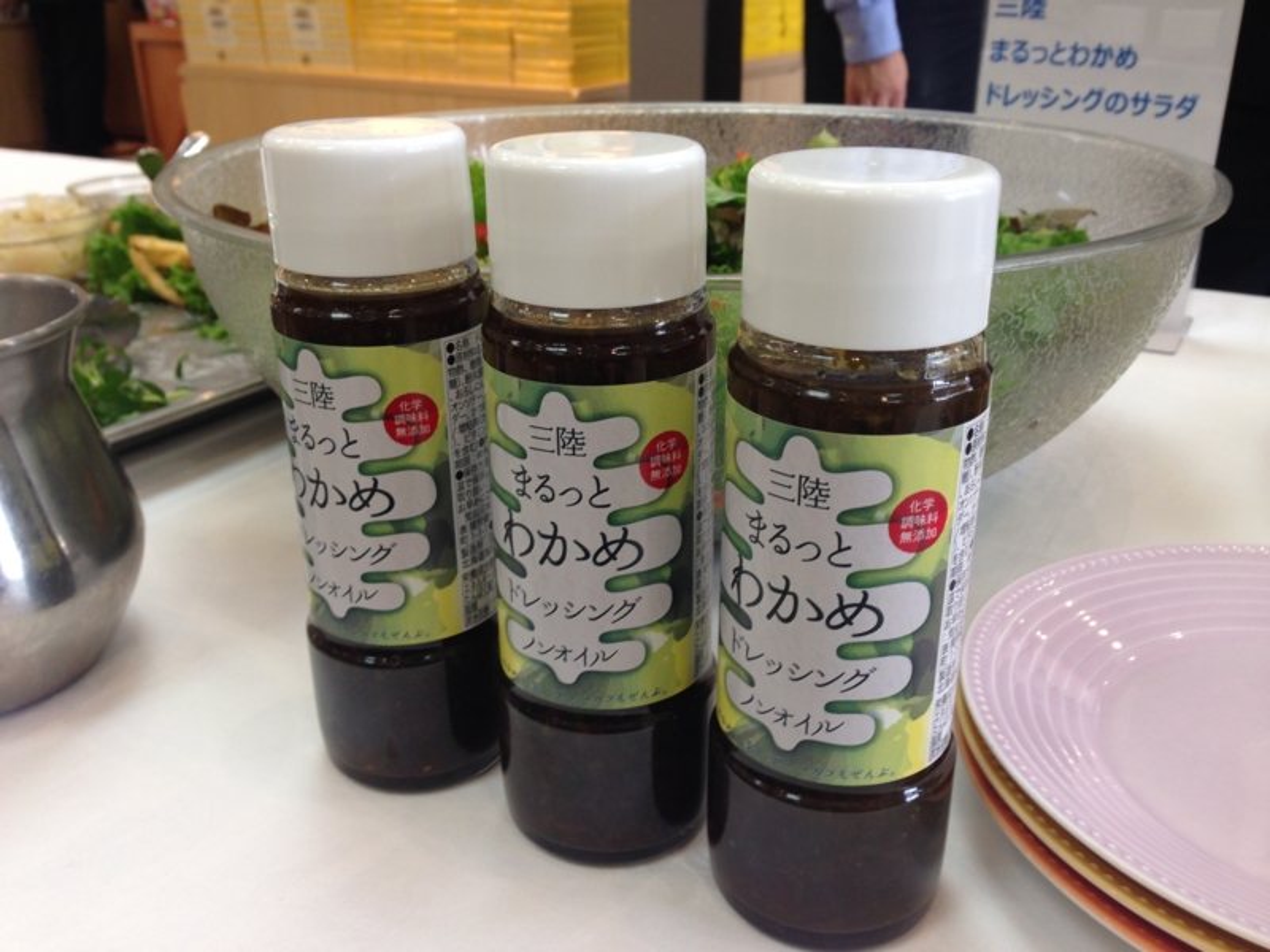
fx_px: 1211
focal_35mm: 33
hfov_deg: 55.4
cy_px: 476
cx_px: 635
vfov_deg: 42.9
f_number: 2.4
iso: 50
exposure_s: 1/24
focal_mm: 4.12
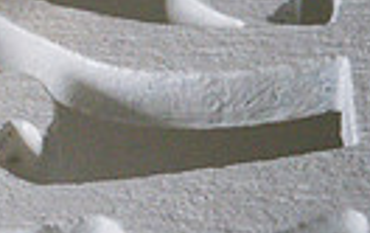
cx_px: -415
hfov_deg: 5.1
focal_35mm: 403
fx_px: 4071
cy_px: -52
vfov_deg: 3.3
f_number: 11
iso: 6400
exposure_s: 1/125
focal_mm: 60
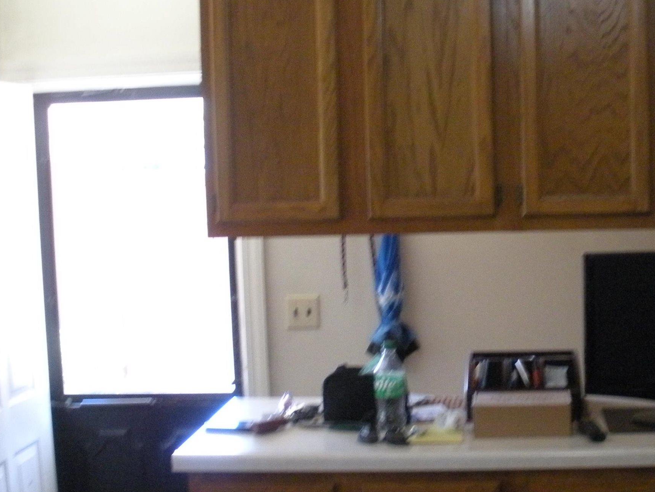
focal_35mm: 64
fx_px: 1211
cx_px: 537
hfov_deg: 29.5
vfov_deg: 22.9
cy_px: 296
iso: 400
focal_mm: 6.3
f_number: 3.5
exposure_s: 1/30.1
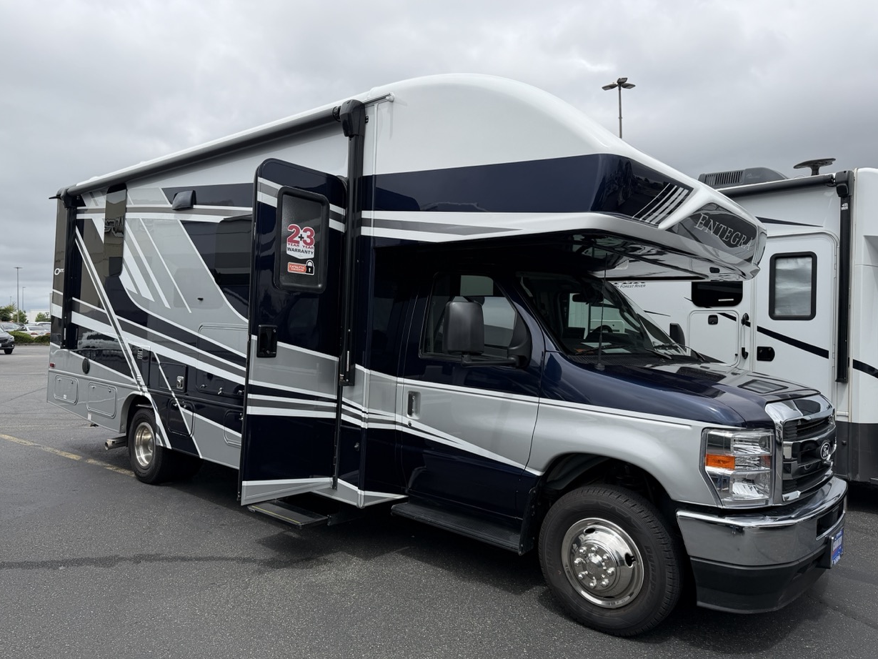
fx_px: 634
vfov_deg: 54.9
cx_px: 427
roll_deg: +0.6
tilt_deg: +1.3
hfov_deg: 69.4
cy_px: 320
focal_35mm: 25
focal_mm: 6.76
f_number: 1.78
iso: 80
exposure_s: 1/4975
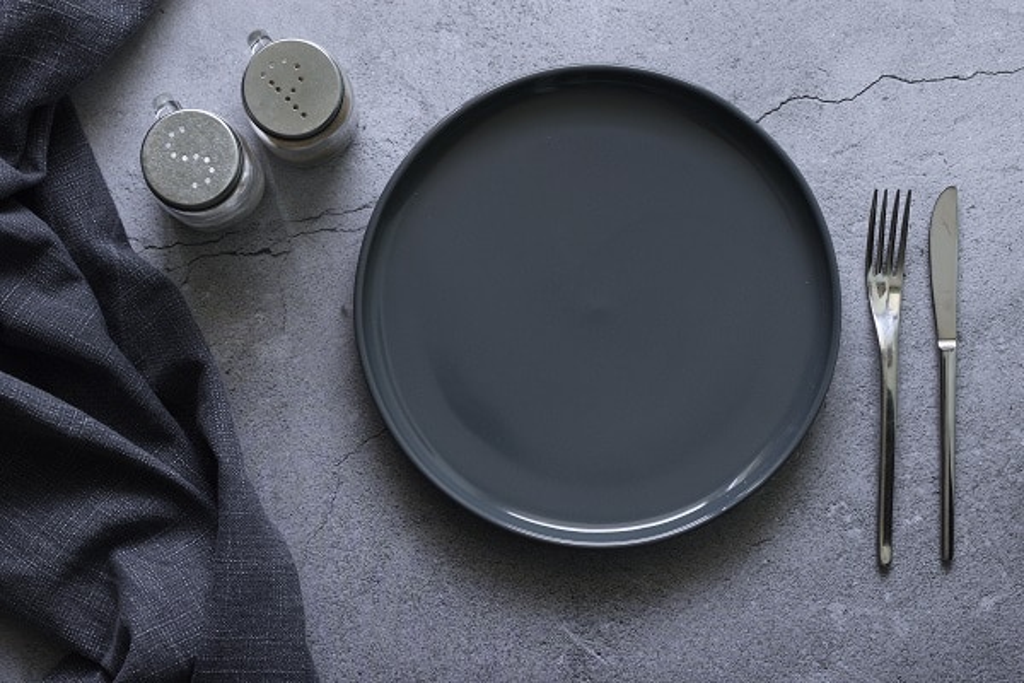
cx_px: 512
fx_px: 1707
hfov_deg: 33.4
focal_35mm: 60
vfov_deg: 22.6
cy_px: 342
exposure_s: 1/1.3
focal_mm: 40
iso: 100
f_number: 8
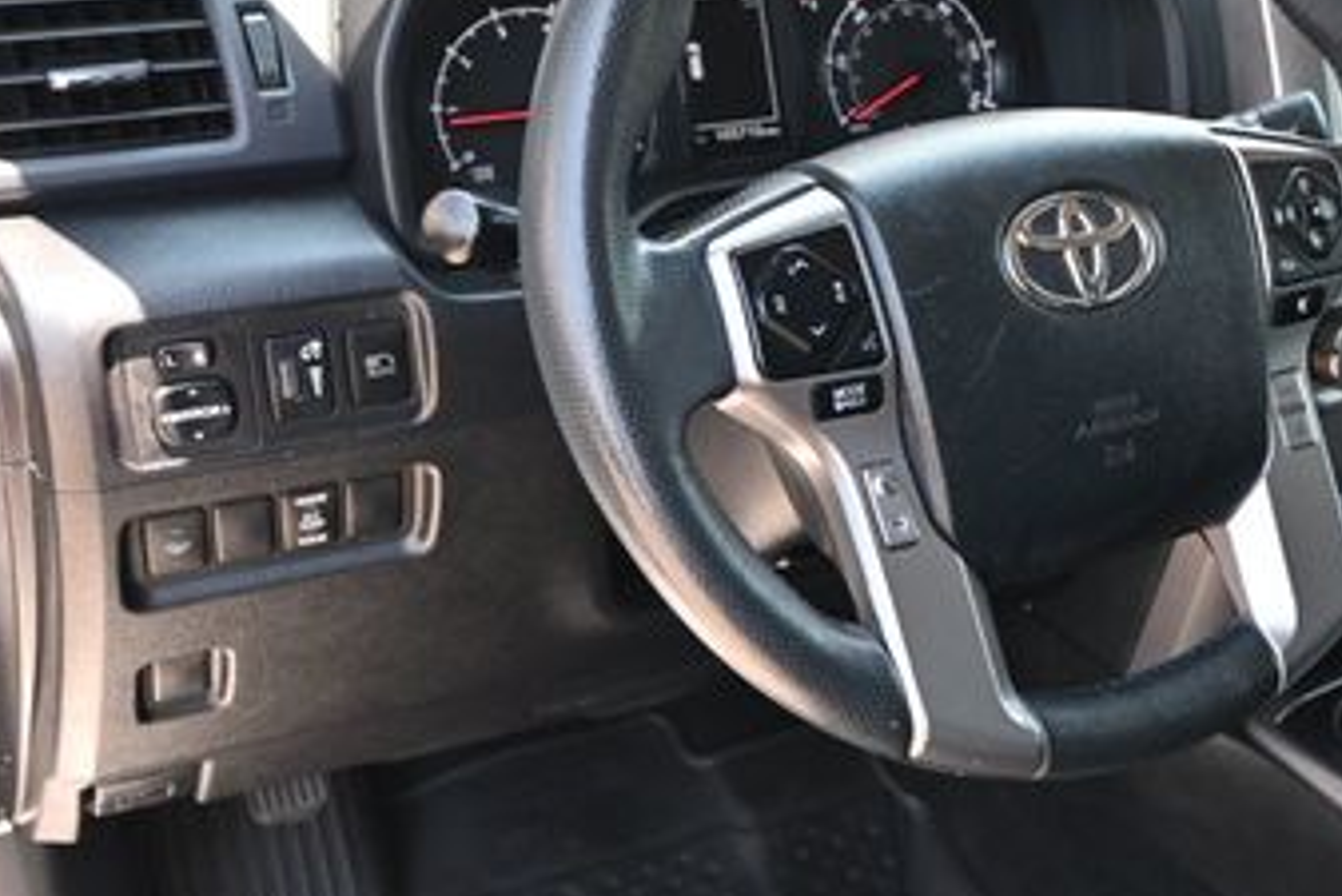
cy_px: 498
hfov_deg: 34.1
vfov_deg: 24.4
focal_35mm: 55
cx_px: 1191
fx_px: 2069
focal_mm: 19.5
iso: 500
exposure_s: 1/125
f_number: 3.8
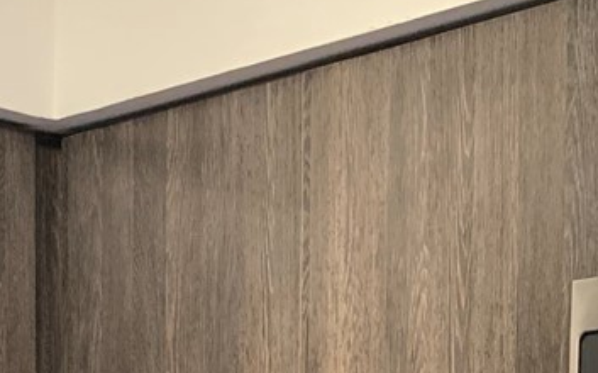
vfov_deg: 9.4
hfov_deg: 16.7
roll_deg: -0.1
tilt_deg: -5.0
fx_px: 2036
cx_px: 176
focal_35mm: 125
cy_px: 883
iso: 500
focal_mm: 4.25
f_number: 1.8
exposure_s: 1/30
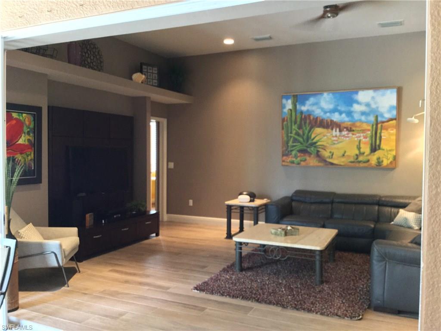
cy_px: 166
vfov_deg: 45.4
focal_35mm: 31
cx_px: 220
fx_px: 395
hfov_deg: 58.4
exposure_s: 1/20
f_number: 2.4
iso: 200
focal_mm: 3.3
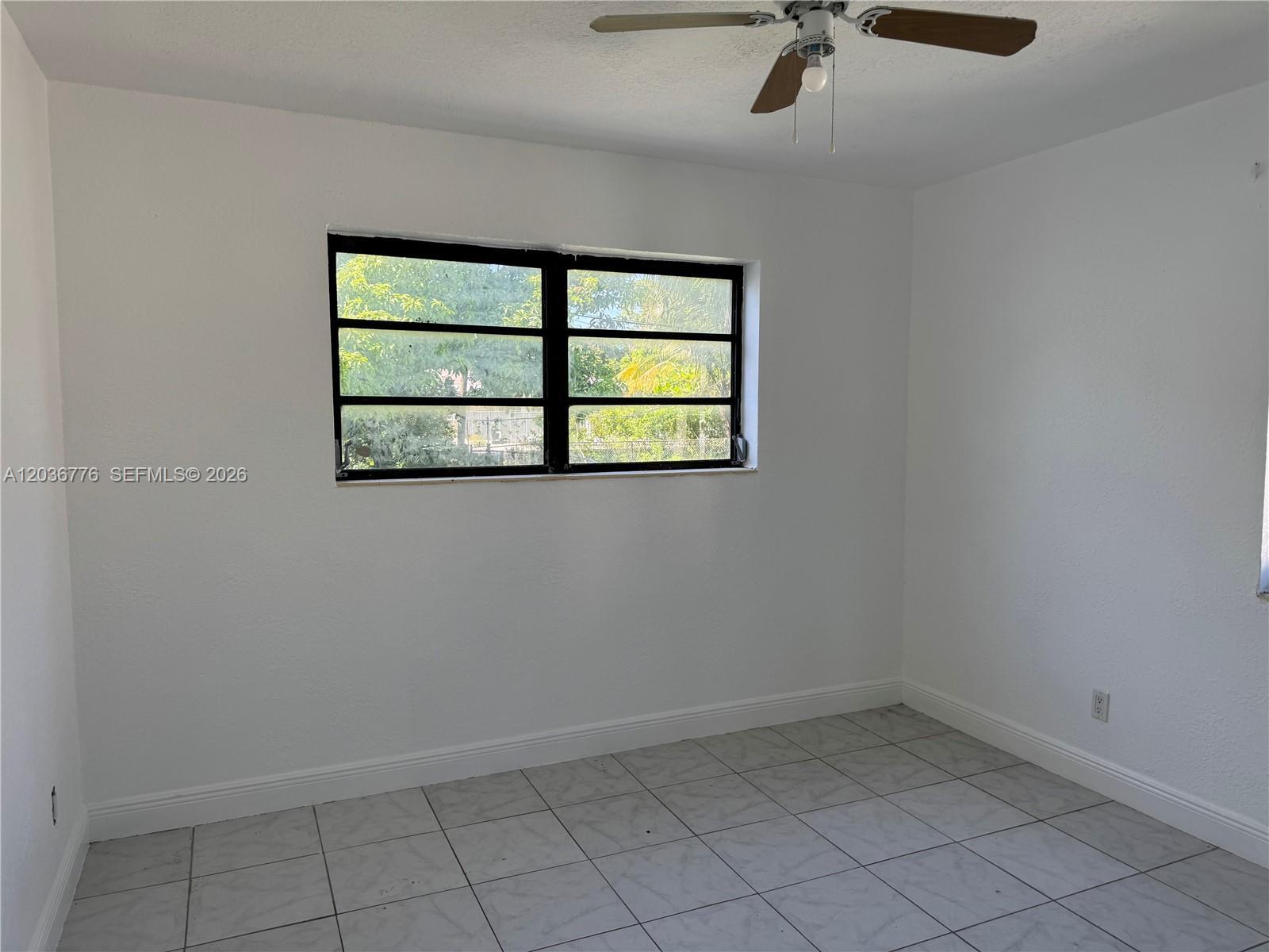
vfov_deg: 56.8
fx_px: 880
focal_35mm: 24
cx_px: 634
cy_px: 476
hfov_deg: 71.6
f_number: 1.78
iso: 64
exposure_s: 1/203
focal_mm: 6.76
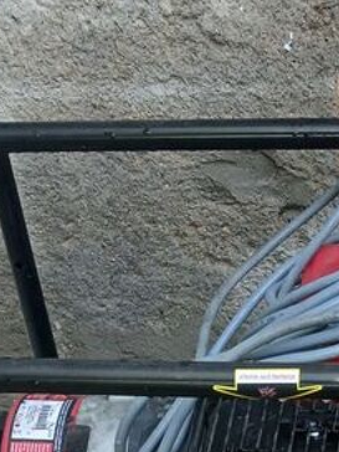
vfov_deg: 17.9
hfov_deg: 14.8
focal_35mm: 99
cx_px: 287
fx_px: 1293
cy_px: 666
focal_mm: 3.98
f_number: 1.8
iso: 100
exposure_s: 1/50
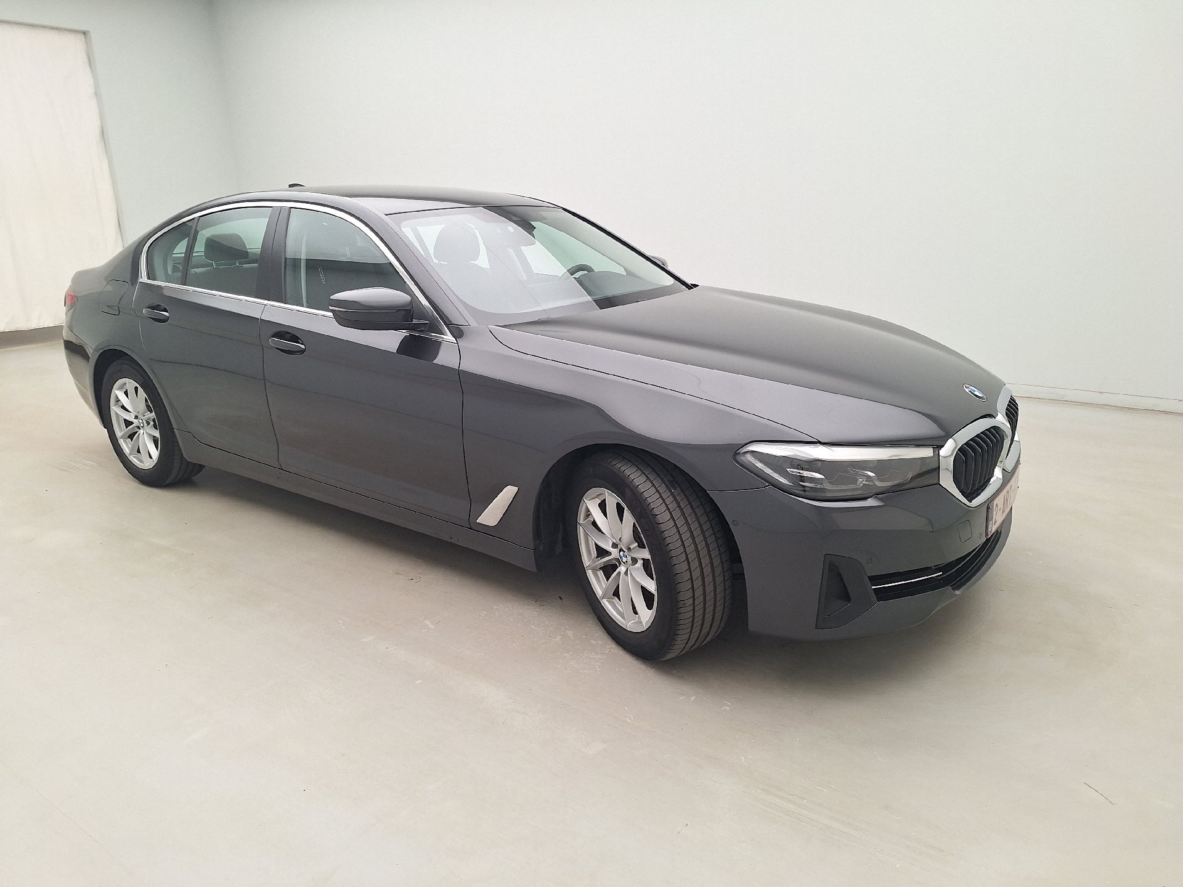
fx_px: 786
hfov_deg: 73.9
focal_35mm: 23
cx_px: 592
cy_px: 444
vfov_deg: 58.9
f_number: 1.8
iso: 50
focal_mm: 5.54
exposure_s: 1/100
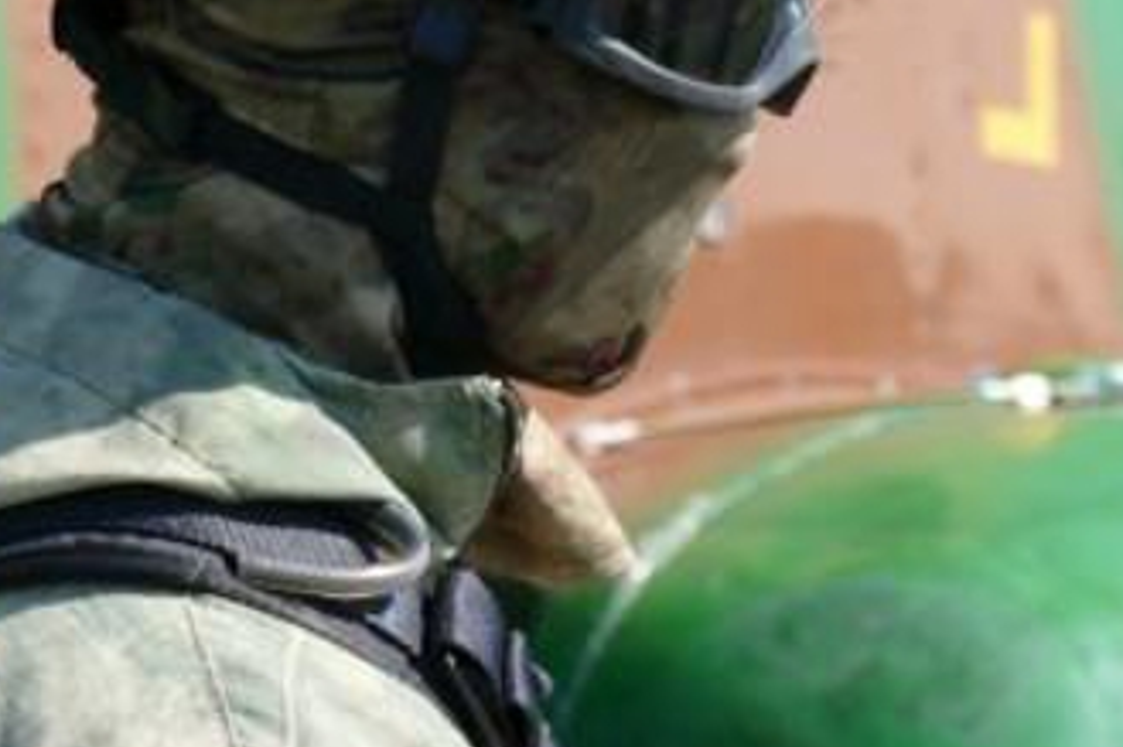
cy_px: 167
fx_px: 8168
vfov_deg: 5.2
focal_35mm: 262
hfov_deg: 7.9
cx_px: 604
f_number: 3.9
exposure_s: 1/640
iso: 125
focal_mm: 41.85
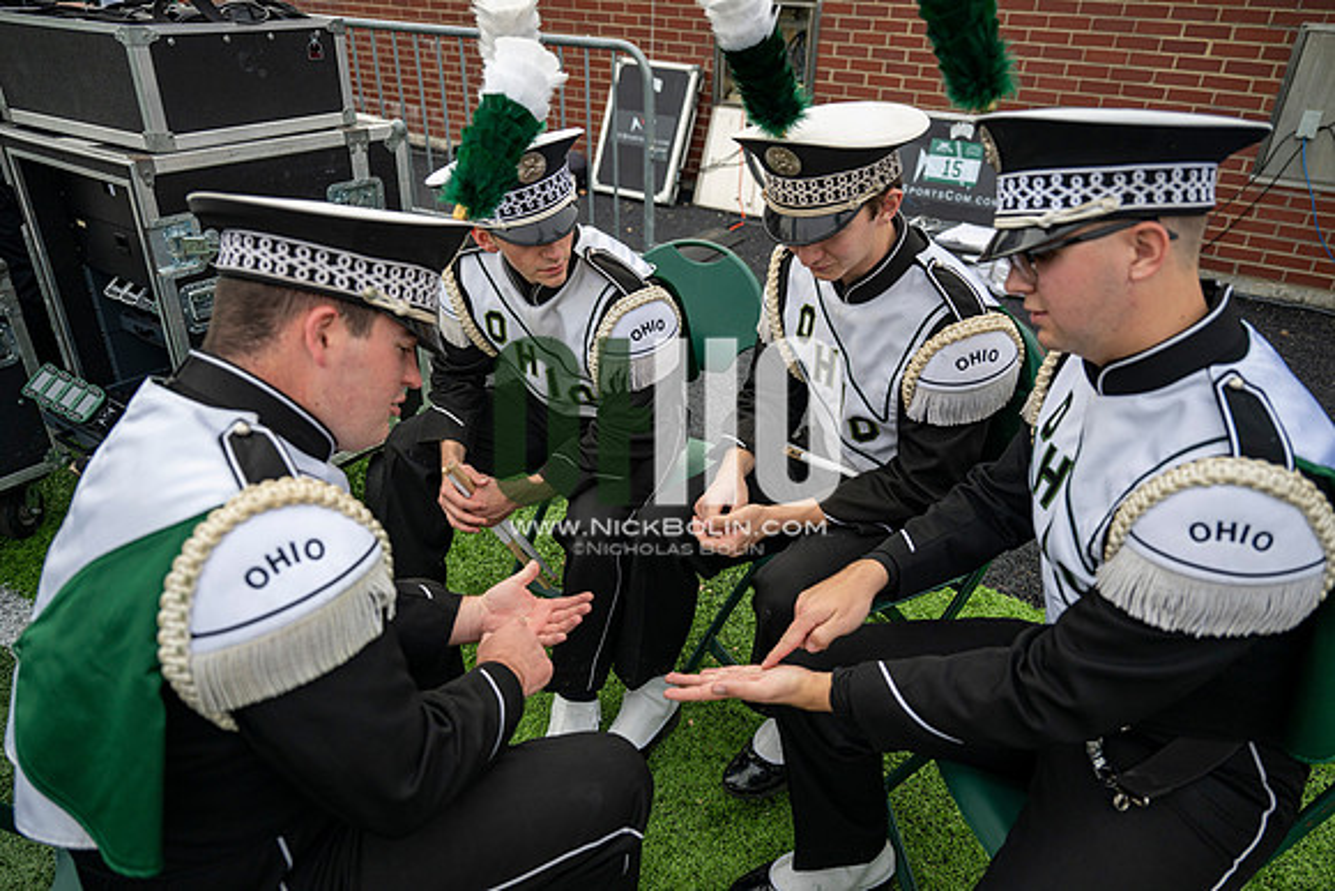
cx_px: 668
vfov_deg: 53.2
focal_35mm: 24
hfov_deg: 73.7
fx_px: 890
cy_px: 446
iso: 200
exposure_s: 1/500
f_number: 2.8
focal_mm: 24
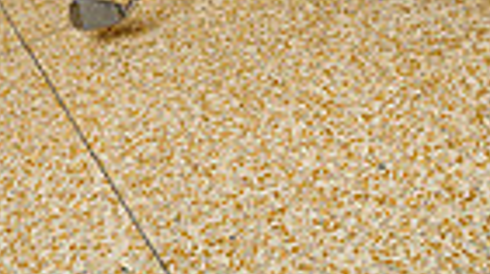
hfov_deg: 31.4
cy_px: -451
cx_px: 215
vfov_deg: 12.4
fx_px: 870
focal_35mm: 67
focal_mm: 20
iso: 640
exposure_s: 1/200
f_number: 5.6
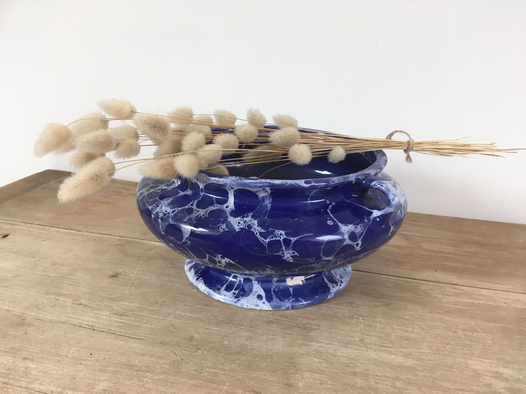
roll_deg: -2.6
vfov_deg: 48.2
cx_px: 263
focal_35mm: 29
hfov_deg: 61.7
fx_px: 441
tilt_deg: -16.4
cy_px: 197
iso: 25
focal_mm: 4.15
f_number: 2.2
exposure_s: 1/33
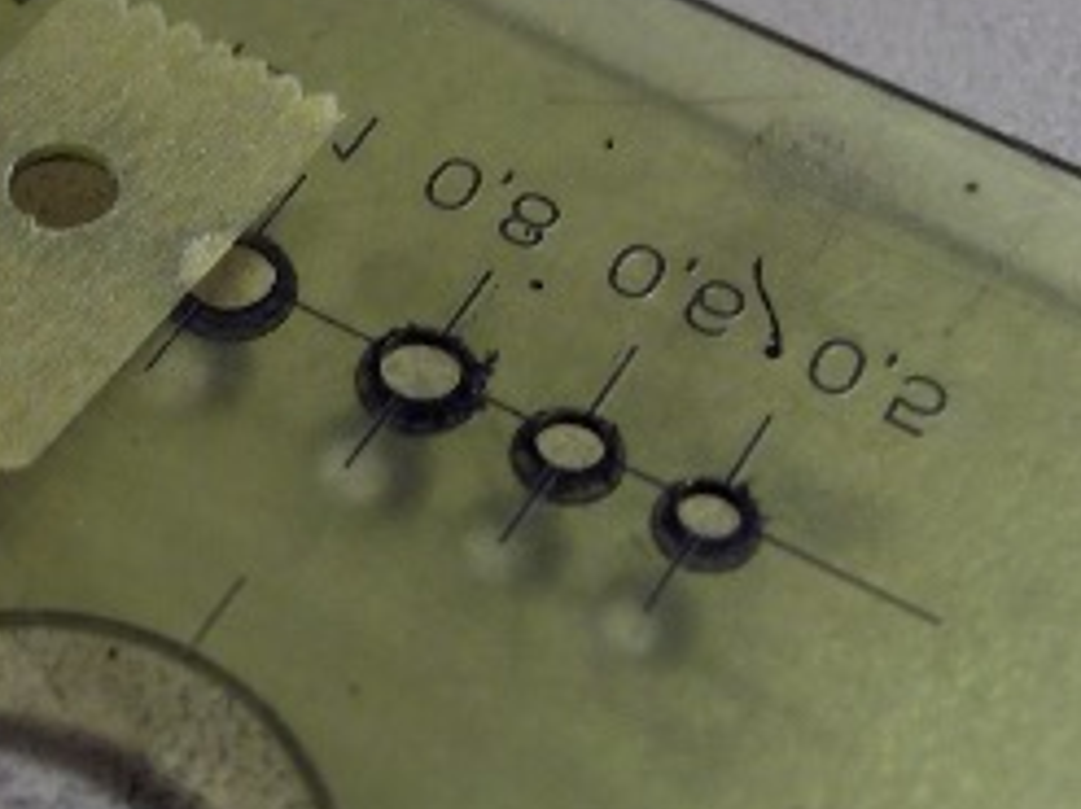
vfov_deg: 14.6
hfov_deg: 19.2
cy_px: 210
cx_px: 153
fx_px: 3153
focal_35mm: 101
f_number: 2.8
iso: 200
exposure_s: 1/74.8
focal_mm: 8
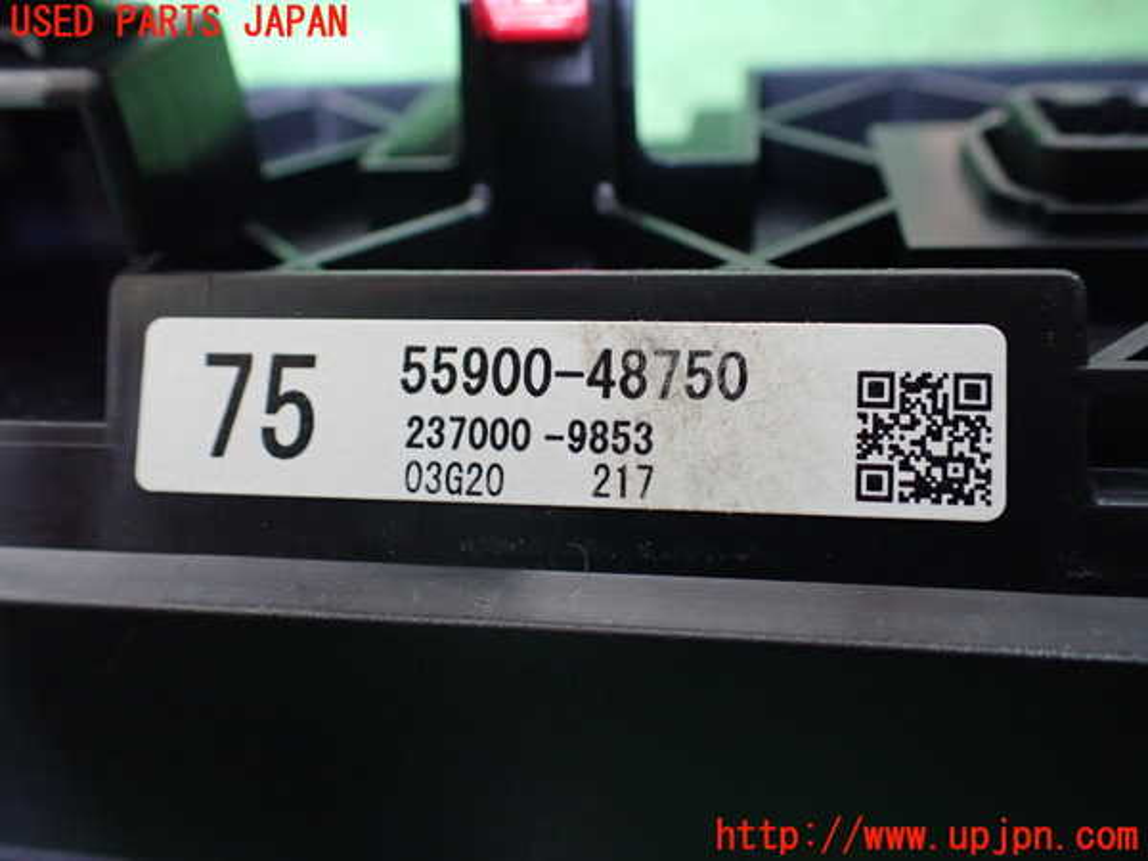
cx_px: 574
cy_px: 430
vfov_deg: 46.8
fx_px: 995
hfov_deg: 60.0
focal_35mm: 30
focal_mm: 5.4
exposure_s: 1/60
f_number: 2.3
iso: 800
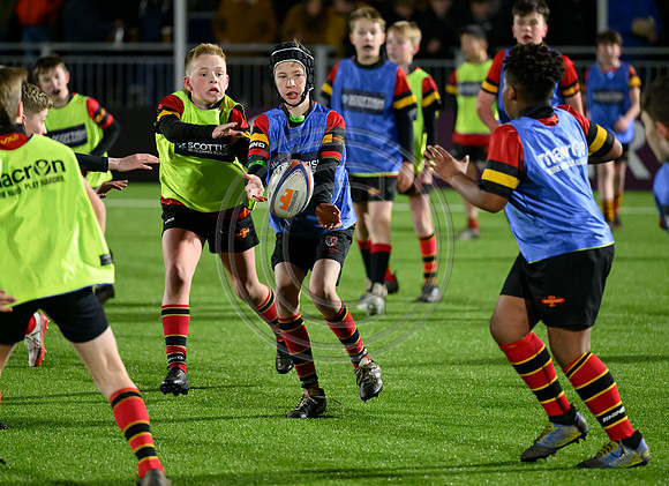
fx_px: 4041
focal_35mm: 212
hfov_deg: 9.5
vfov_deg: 6.9
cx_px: 372
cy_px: 238
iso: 6400
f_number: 3.2
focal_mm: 195
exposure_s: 1/1250
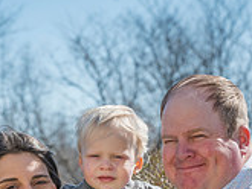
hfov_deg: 8.3
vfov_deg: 6.2
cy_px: 311
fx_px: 1734
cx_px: 116
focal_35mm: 238
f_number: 7.1
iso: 400
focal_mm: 91
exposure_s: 1/640
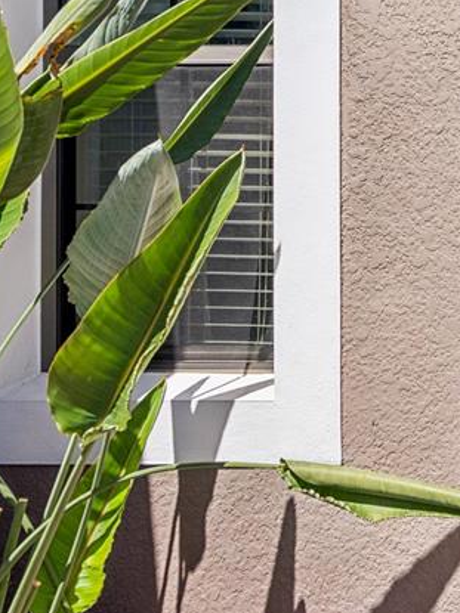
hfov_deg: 25.0
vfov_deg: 47.0
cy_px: 147
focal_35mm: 38
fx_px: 674
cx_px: 744
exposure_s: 1/125
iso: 100
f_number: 10
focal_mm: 16
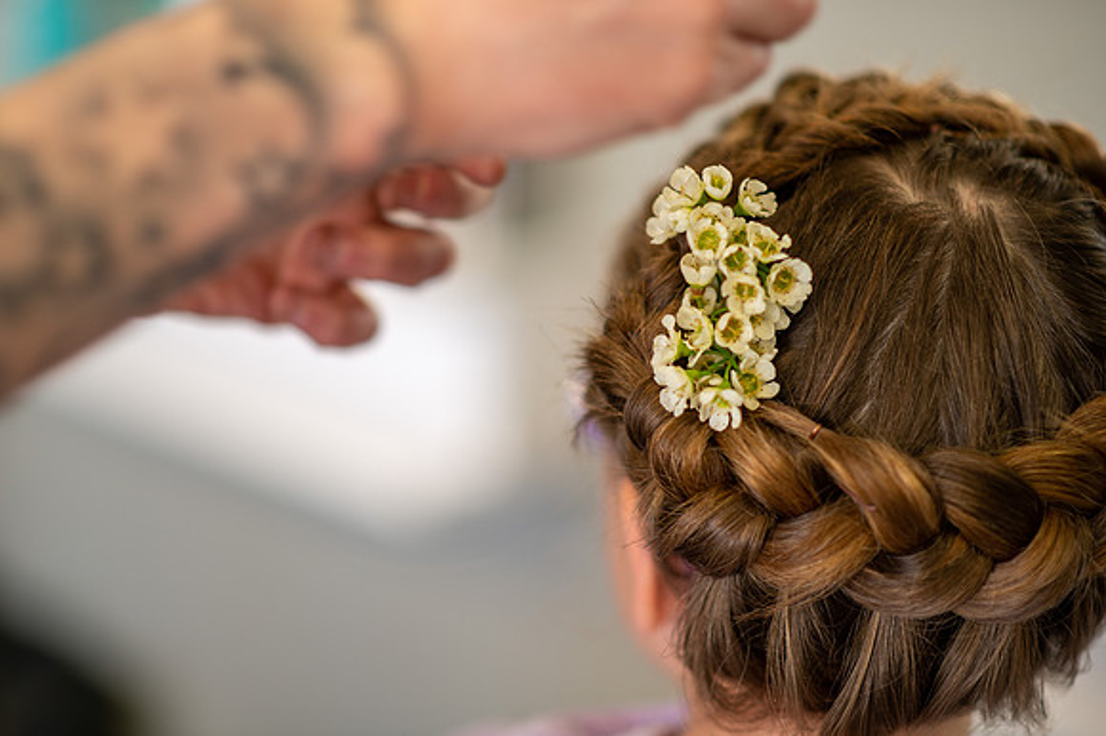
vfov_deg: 16.1
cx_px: 553
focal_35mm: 85
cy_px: 368
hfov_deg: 23.9
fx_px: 2610
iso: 220
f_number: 1.8
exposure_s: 1/125
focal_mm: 85
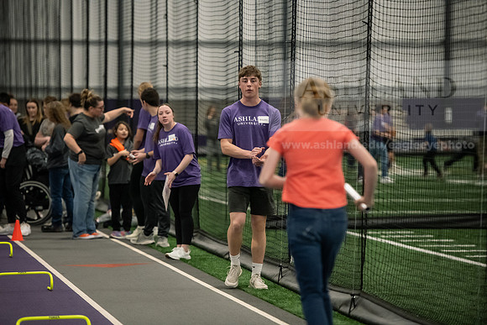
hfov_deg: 12.1
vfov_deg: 8.1
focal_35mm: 170
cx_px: 244
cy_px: 162
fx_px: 2300
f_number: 3.2
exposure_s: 1/500
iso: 4000
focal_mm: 170
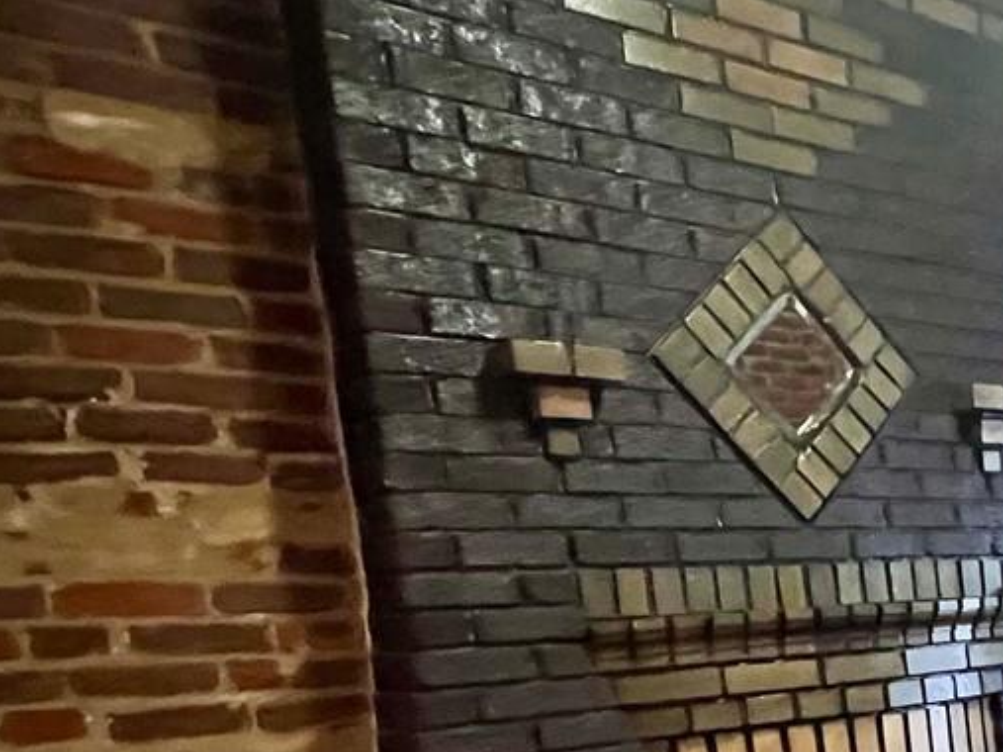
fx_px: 1188
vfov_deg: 31.6
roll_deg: +4.1
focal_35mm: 41
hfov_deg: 35.4
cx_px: 1223
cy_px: 805
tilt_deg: -9.0
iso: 1000
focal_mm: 1.57
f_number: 1.8
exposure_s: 1/60
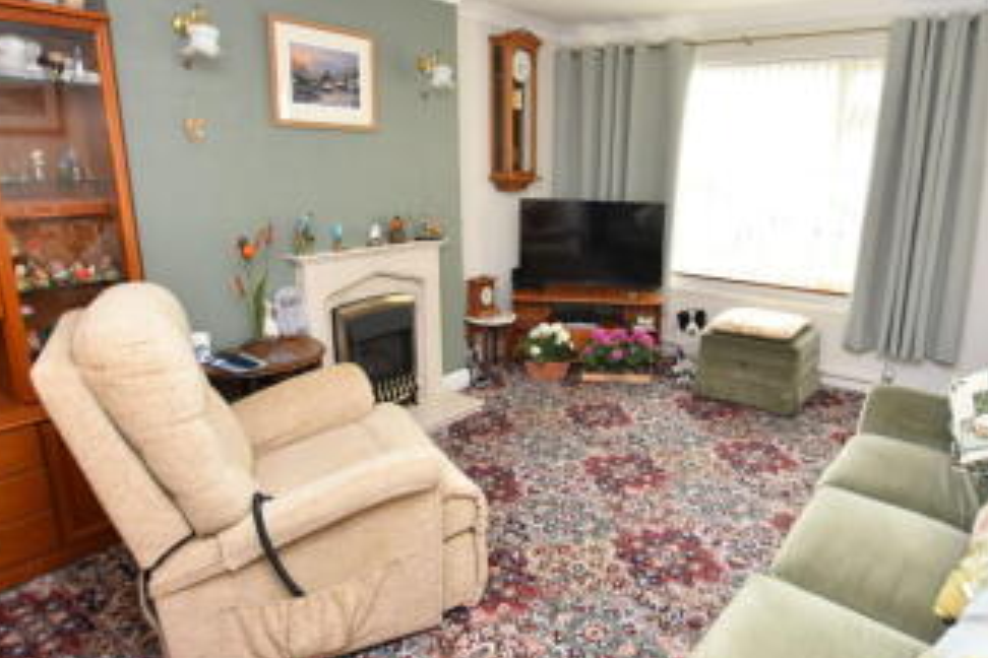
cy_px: 309
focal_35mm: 22
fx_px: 604
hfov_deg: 77.9
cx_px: 579
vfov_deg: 57.2
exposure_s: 1/60
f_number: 4
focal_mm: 10
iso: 360
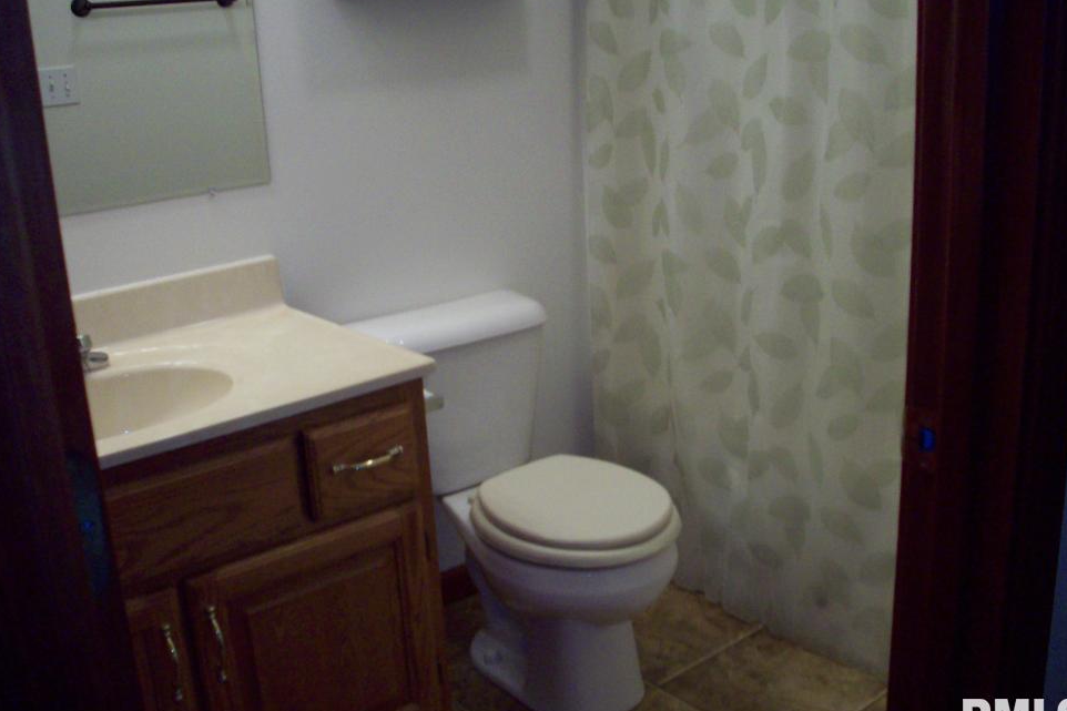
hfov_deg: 47.4
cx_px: 563
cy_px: 329
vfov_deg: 32.6
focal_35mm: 41
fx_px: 1215
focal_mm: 6.2
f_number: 2.8
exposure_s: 1/45
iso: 160
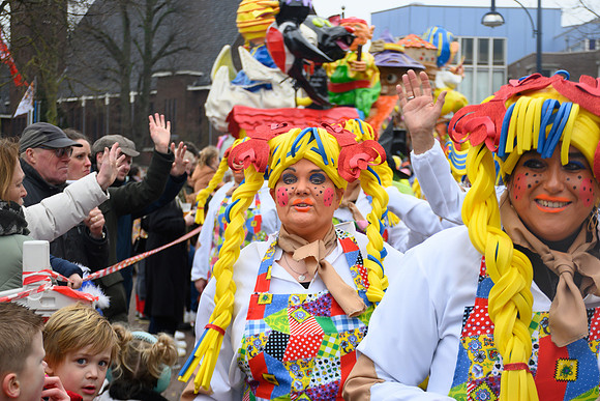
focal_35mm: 68
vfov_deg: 20.2
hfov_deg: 29.9
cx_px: 300
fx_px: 1125
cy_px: 200
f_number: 5
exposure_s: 1/320
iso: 400
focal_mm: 45
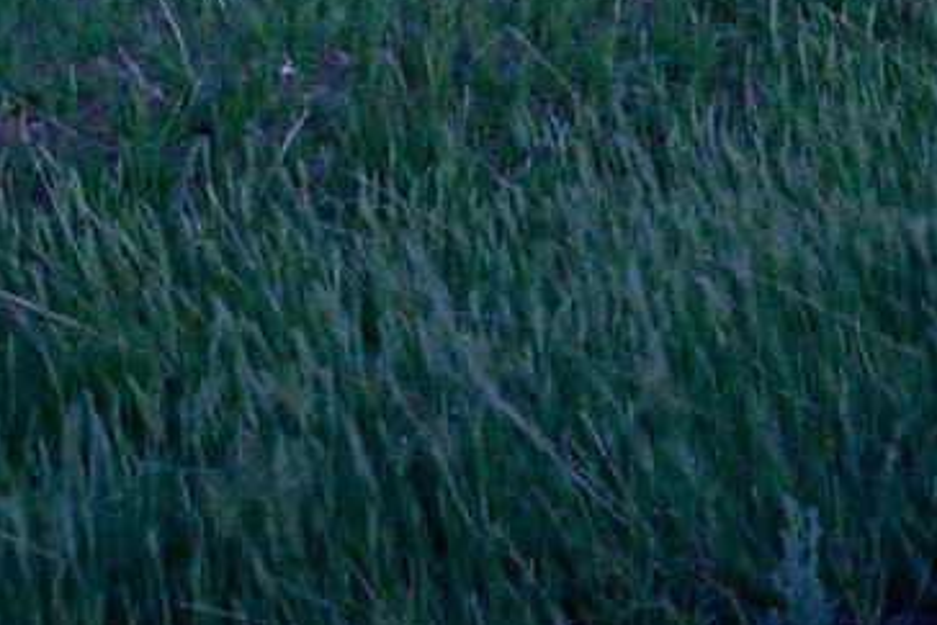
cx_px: 1189
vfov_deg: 10.6
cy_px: -444
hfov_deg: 15.9
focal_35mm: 123
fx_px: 3203
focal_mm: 35
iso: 400
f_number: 11
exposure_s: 4
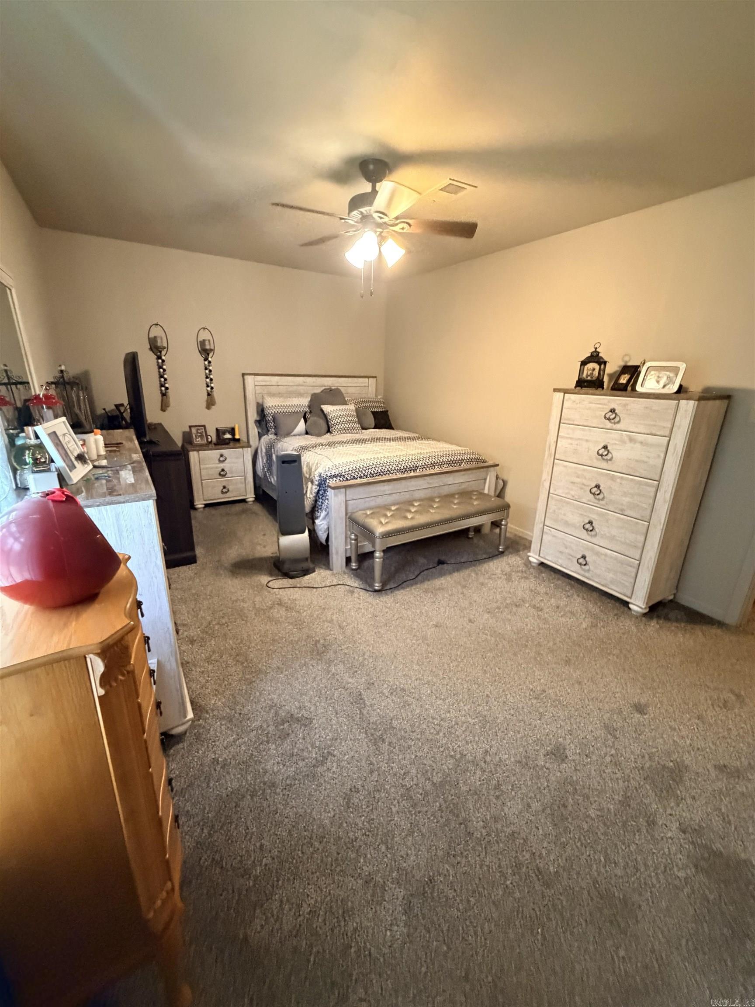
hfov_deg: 85.7
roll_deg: -2.0
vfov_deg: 102.1
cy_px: 504
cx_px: 378
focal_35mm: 14
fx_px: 407
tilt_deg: -17.8
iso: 1000
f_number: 2.2
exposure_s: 1/60
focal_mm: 2.22
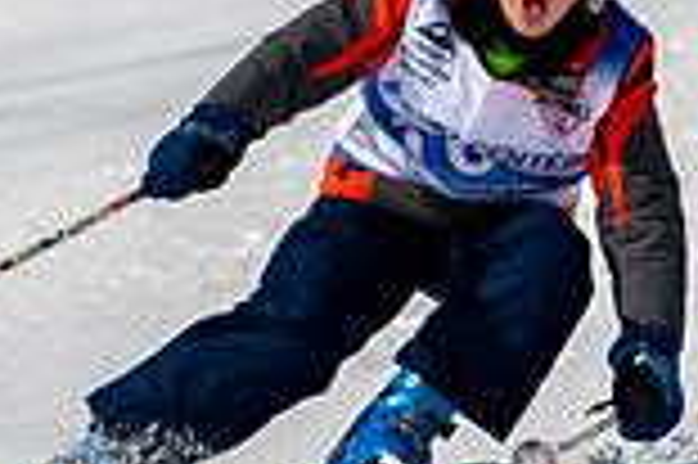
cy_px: 230
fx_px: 49796
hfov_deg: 0.8
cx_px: 471
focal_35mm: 2571
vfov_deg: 0.5
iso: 100
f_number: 2.8
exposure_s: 1/6400
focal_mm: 300
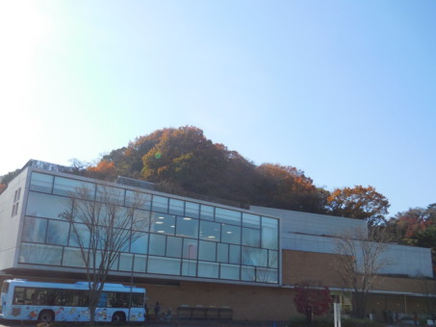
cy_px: 183
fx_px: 428
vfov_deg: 41.7
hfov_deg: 53.9
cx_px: 218
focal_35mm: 34
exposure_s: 1/1000
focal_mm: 5
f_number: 3.5
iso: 125
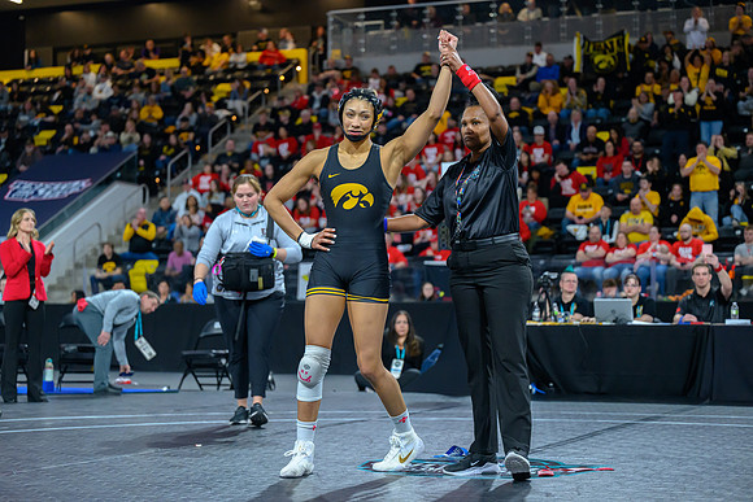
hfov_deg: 28.8
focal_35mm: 70
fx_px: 1464
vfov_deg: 19.5
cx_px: 376
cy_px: 251
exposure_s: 1/800
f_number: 2.8
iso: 4000
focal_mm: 70
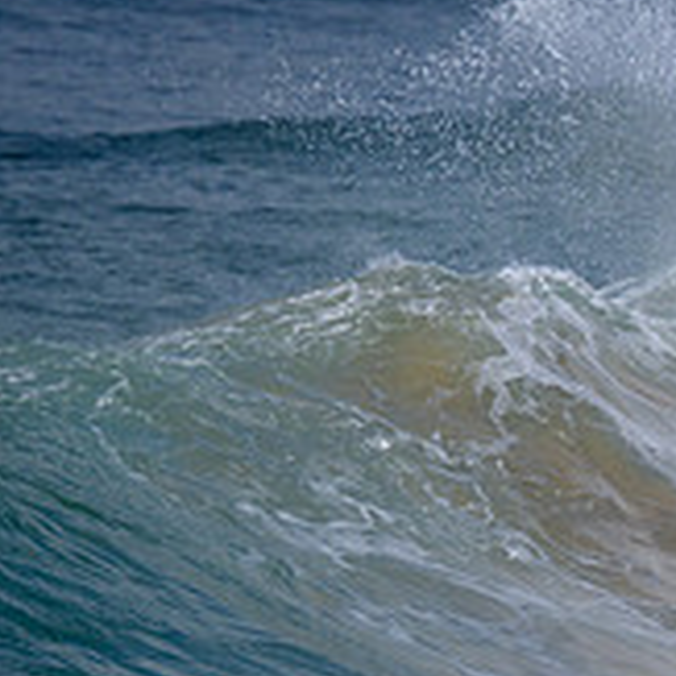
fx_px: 38422
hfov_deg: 1.0
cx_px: 1199
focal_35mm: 1739
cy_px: 438
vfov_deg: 1.0
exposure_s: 1/2000
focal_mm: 560
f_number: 11
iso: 280
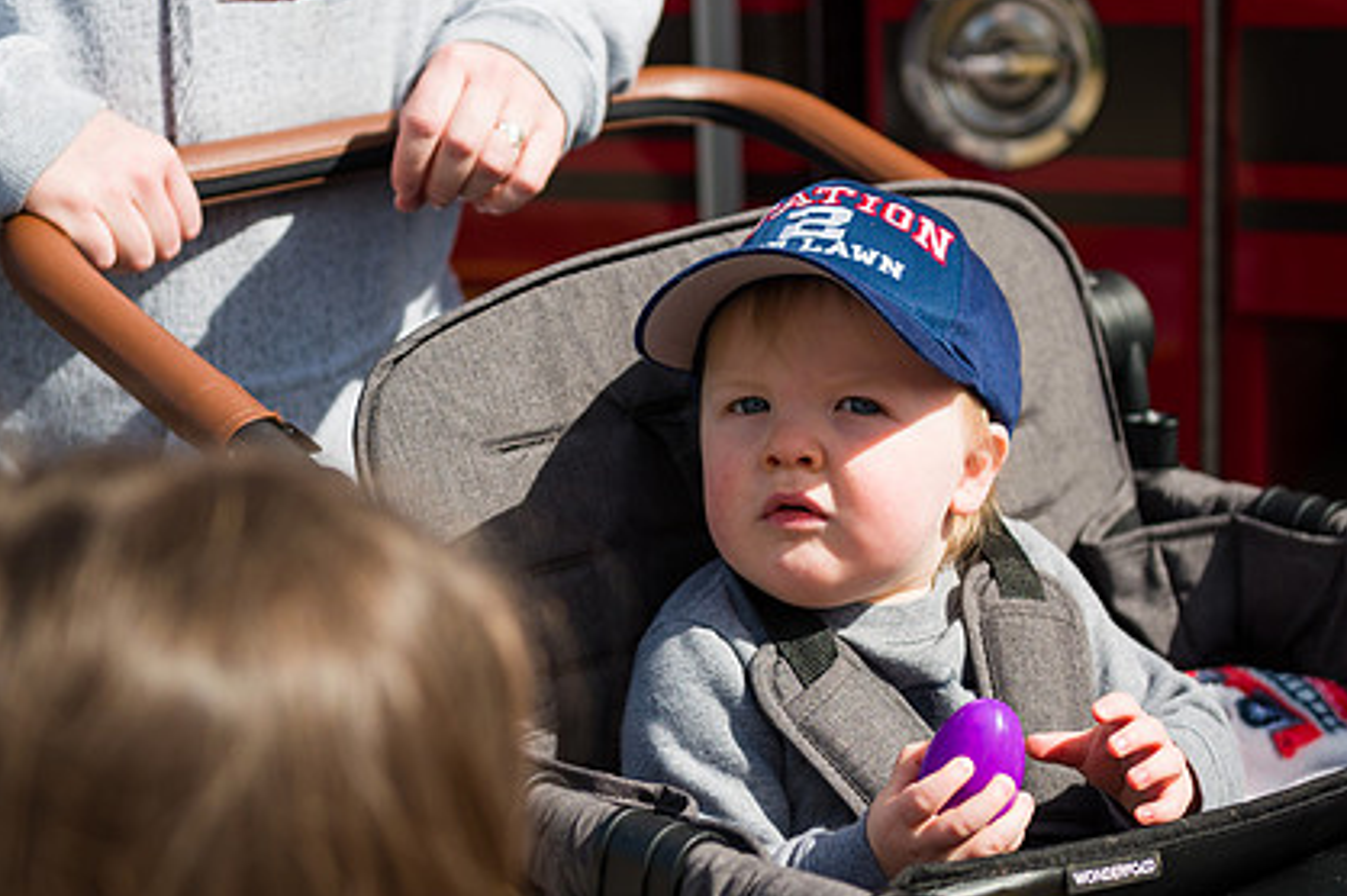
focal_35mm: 86
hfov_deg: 23.6
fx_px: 3215
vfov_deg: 15.9
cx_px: 748
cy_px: 474
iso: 200
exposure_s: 1/3200
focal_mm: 62
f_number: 4
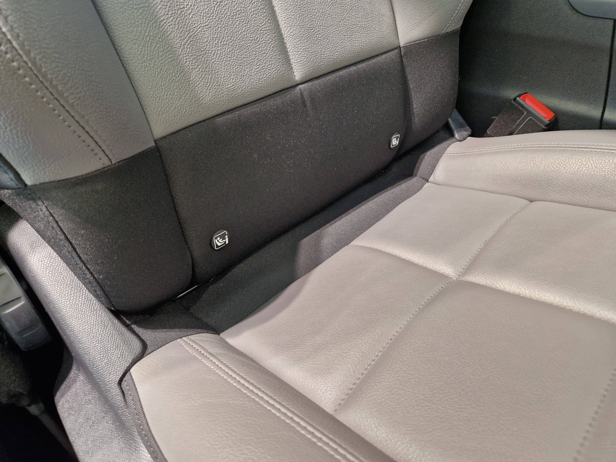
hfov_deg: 73.9
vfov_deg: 58.9
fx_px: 409
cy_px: 231
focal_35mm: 23
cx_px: 308
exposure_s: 1/100
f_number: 1.8
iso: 400
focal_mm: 5.4
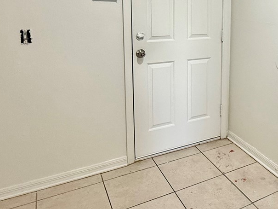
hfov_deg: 45.4
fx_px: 297
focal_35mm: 37
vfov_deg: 37.2
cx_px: 251
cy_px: 40
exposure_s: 1/120
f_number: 2.2
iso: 250
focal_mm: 2.22
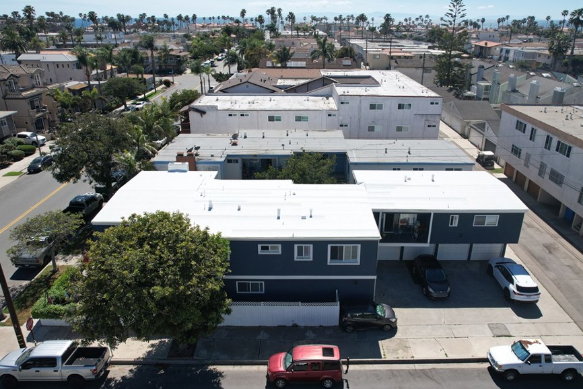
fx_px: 421
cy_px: 200
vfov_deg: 49.6
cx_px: 302
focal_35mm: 26
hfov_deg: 69.4
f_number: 2.8
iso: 100
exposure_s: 1/2000
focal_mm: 8.38
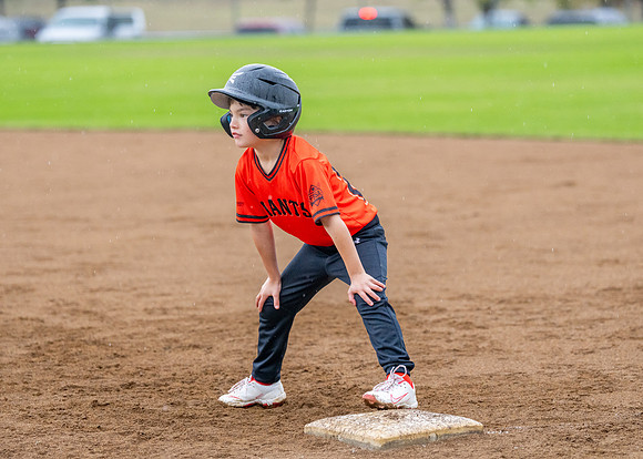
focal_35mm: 157
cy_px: 209
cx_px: 301
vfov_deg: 9.1
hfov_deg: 12.8
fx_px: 2869
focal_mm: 128
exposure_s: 1/1000
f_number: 2.8
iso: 1600
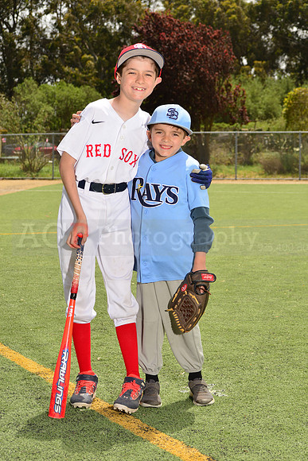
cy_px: 230
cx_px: 154
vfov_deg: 25.4
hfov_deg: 17.1
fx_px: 1026
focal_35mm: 80
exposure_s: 1/200
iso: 125
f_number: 11
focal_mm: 80
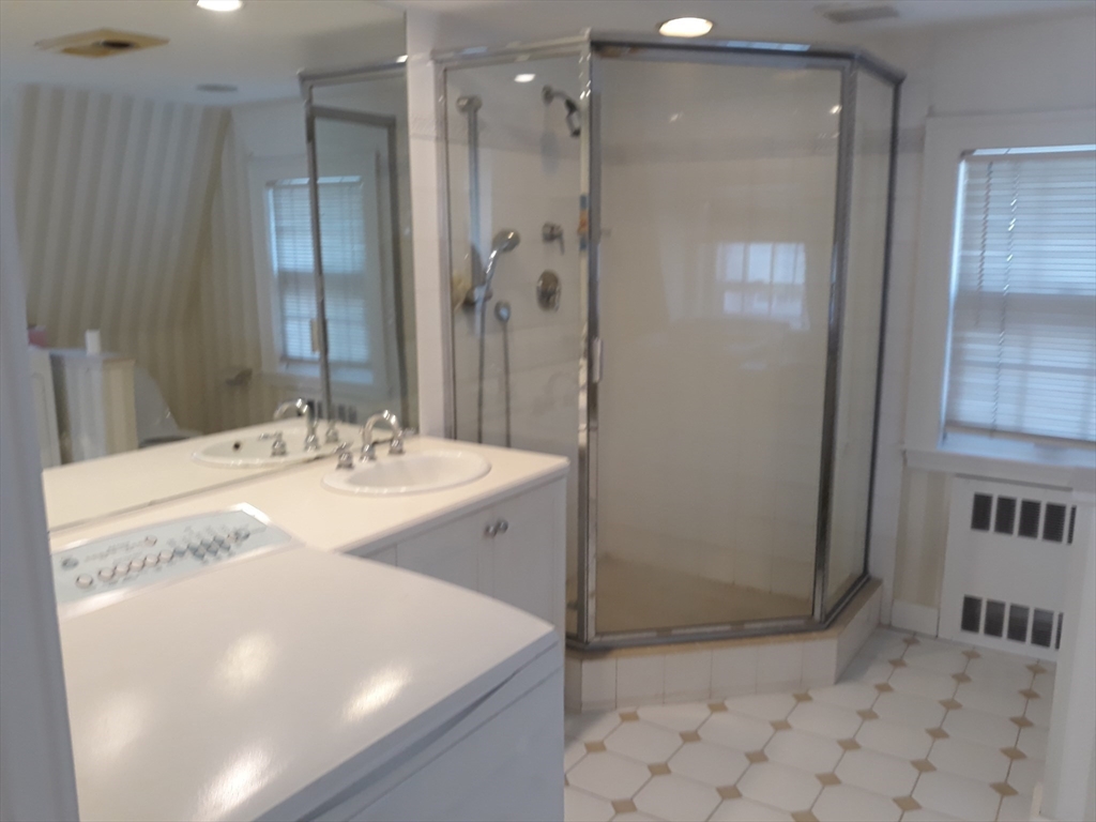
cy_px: 411
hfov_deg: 63.4
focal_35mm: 28
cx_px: 548
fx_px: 887
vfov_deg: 49.7
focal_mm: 3.7
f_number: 1.7
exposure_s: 1/40
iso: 80
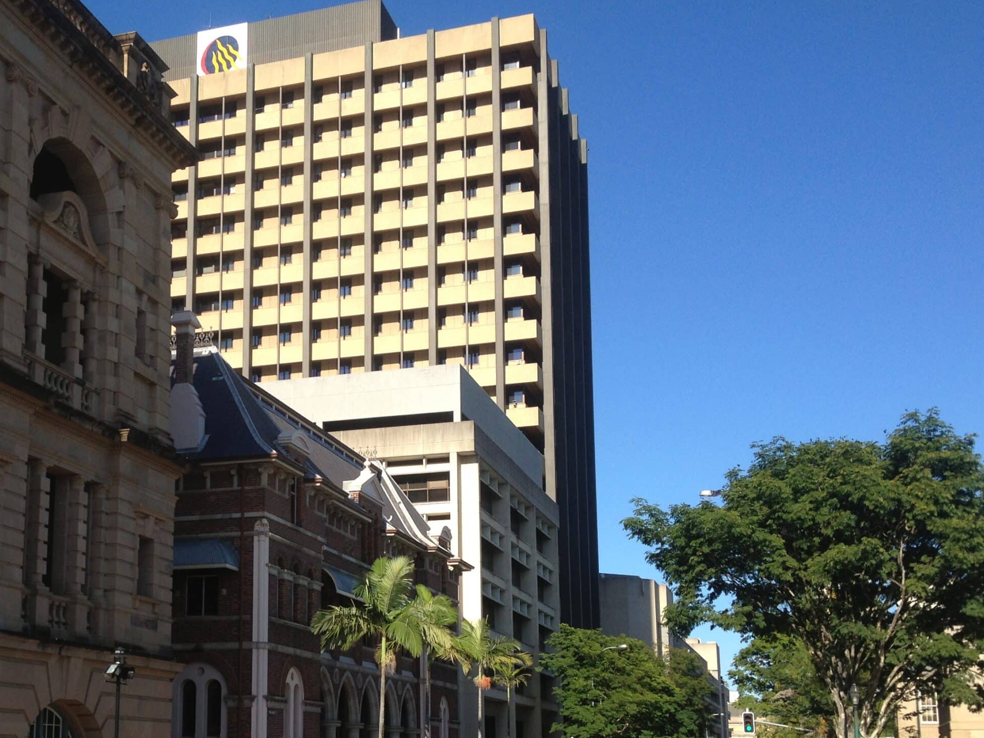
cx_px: 290
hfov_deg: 36.2
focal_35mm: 52
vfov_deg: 27.8
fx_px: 1478
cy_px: 508
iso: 50
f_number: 2.4
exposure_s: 1/1314
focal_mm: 4.28
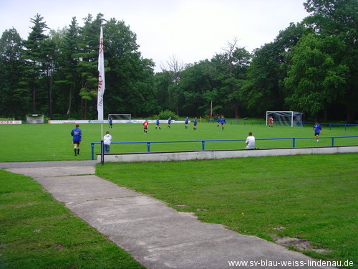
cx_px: 179
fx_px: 403
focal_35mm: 39
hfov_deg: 47.9
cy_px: 134
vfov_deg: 36.8
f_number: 3.5
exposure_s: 1/125
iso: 80
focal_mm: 6.6
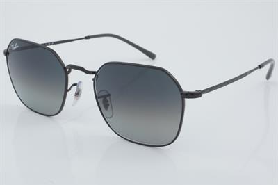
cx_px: 139
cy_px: 92
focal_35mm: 75
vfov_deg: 18.2
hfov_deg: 27.0
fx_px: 579
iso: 100
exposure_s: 1/4
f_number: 32
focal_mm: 50
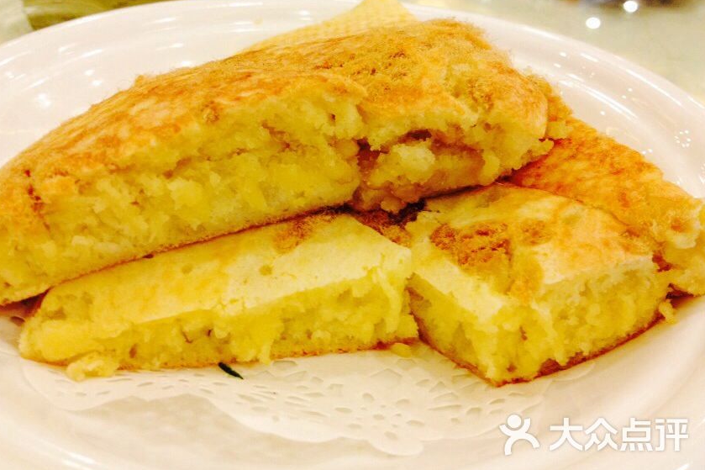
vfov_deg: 35.9
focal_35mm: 37
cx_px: 352
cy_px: 209
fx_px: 724
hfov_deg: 51.9
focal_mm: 4.28
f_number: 2.4
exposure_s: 1/20
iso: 125
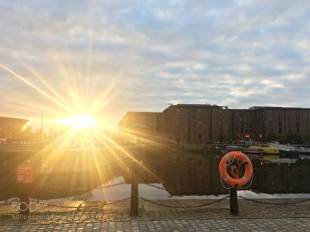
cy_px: 116
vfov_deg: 48.2
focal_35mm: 29
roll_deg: -0.1
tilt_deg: +5.9
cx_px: 155
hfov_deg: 61.7
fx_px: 260
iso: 25
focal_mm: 4.15
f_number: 2.2
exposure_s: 1/100
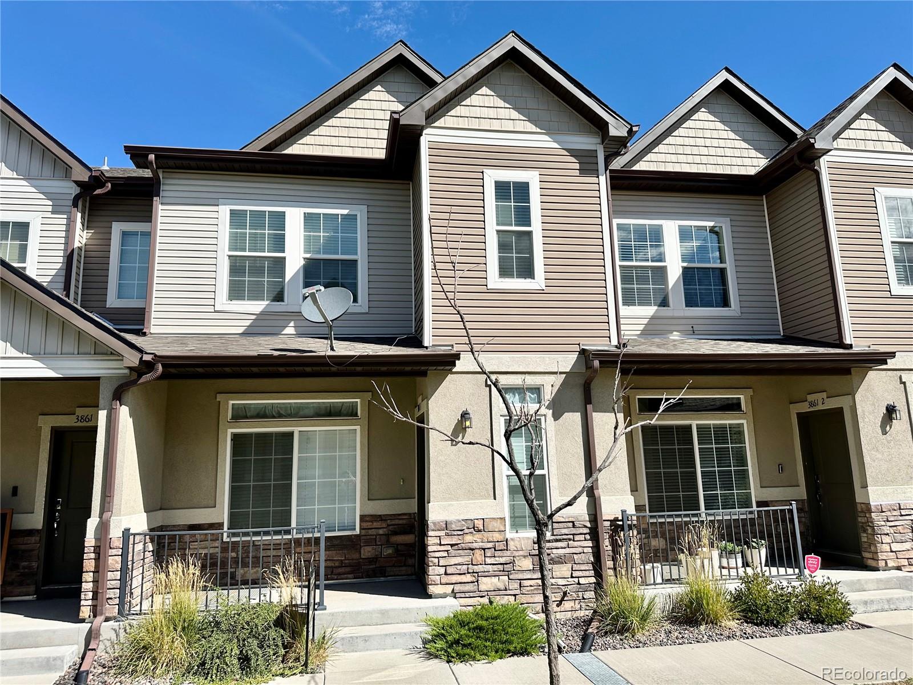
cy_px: 342
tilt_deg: +12.5
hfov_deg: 71.6
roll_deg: +1.1
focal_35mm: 24
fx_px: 633
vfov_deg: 56.8
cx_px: 456
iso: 80
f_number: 1.78
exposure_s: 1/5263
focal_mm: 6.86
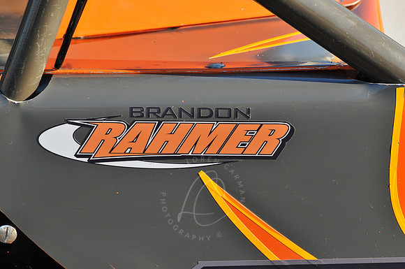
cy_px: 134
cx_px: 202
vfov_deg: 8.9
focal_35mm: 153
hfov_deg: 13.4
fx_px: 1719
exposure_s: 1/250
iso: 320
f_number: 8
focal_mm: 102
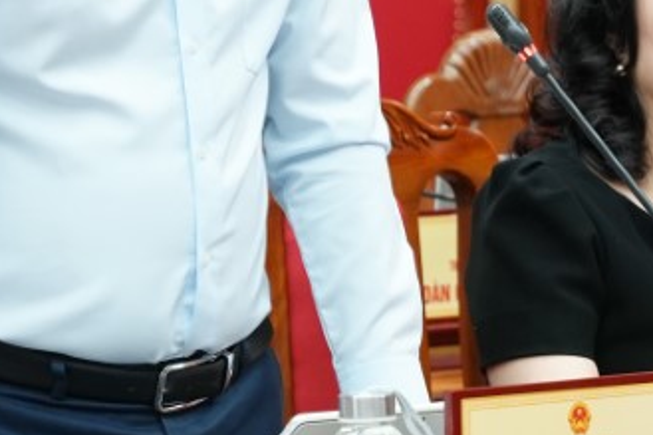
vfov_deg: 4.0
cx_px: 331
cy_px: -105
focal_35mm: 345
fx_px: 6255
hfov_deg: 6.0
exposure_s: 1/160
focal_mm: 70
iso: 1250
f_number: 4
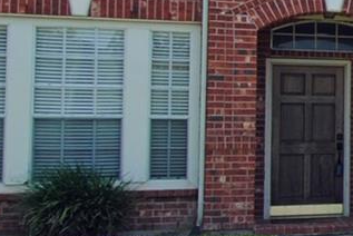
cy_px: 98
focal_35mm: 97
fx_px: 952
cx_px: 772
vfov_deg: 14.1
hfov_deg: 15.3
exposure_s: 1/320
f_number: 4.5
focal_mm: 10
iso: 100
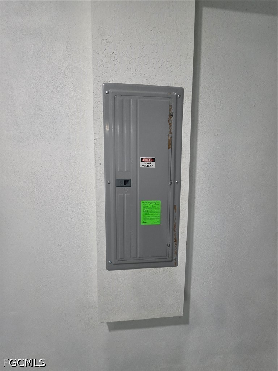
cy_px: 186
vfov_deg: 106.2
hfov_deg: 89.9
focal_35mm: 13
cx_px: 139
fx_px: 139
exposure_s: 1/60
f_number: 1.9
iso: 320
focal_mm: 2.2
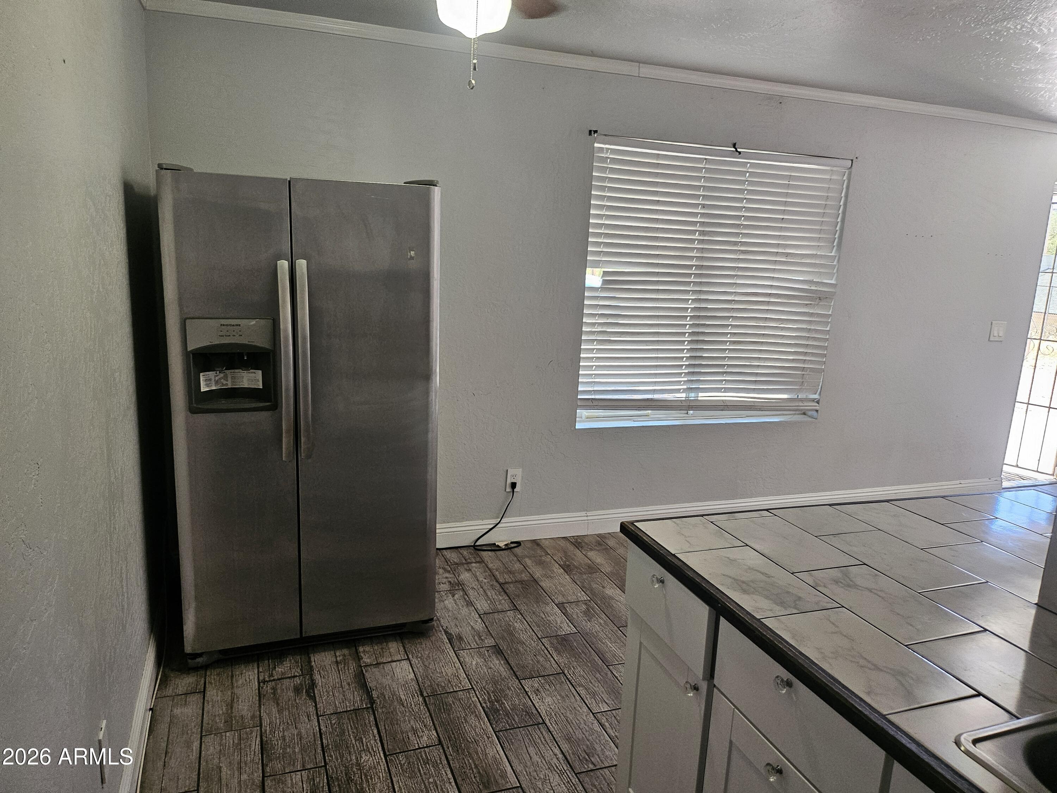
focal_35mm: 24
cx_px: 528
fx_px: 733
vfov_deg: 56.8
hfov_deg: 71.6
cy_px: 396
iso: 250
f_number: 1.8
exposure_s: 1/120
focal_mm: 5
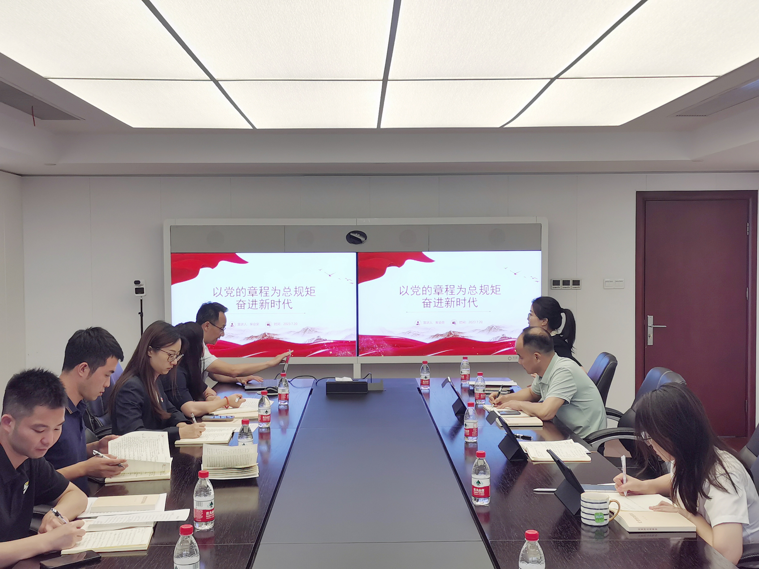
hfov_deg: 44.8
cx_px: 380
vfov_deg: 34.3
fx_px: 921
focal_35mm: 42
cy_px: 284
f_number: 1.8
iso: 80
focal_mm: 5.58
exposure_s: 1/100
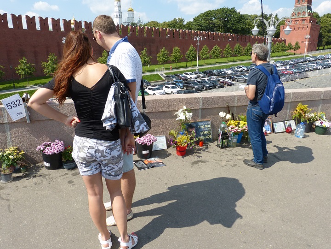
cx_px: 166
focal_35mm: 25
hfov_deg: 69.4
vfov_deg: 54.9
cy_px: 124
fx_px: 239
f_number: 4
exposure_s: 1/800
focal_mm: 4.5
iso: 100
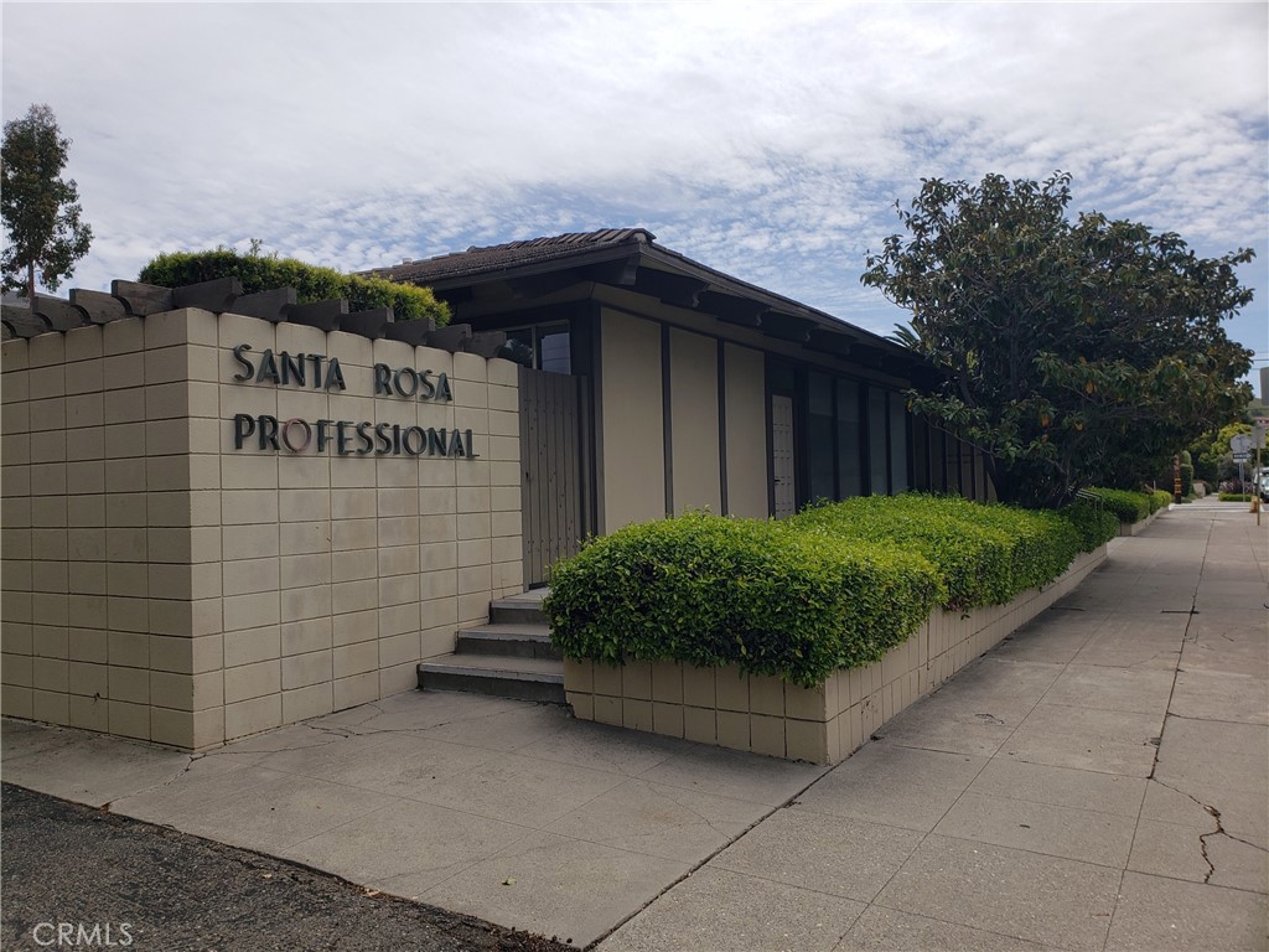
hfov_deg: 67.3
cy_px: 476
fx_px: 953
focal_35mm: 26
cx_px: 634
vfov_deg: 53.1
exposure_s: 1/2439
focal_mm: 4.3
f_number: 2.4
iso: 50
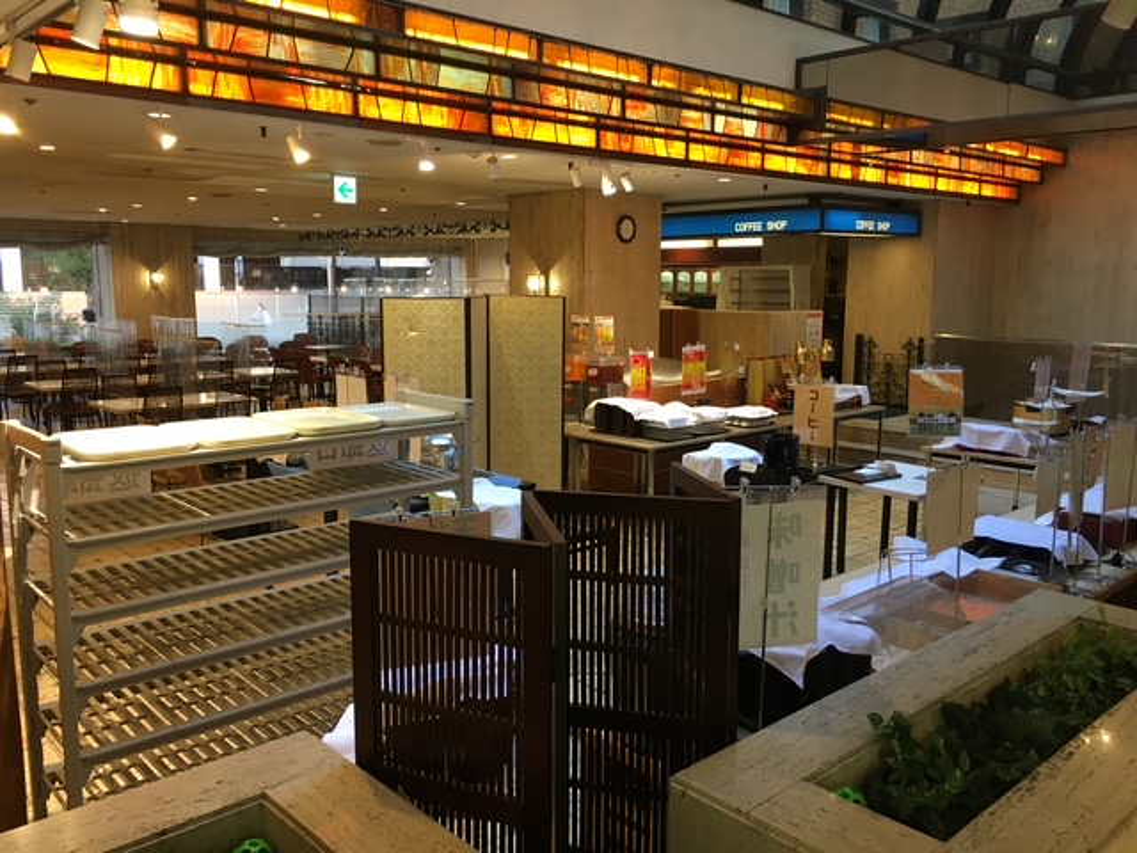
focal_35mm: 29
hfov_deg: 61.7
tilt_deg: -9.1
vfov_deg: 48.2
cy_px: 426
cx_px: 568
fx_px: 953
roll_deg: -0.8
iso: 64
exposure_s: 1/30
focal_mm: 4.15
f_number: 2.2
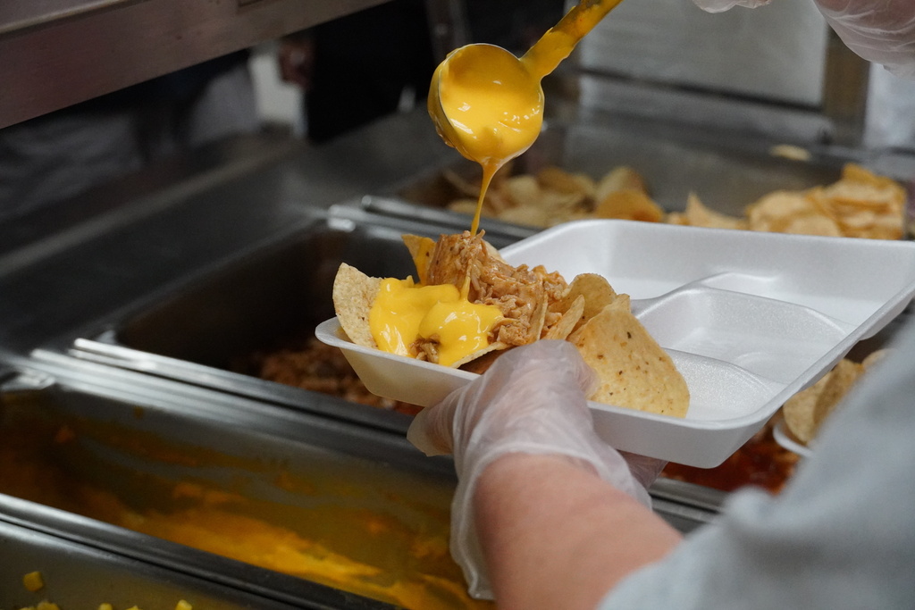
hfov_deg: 28.1
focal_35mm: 72
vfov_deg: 18.9
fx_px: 1830
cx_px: 458
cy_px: 305
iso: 6400
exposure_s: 1/640
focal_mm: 48
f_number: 5
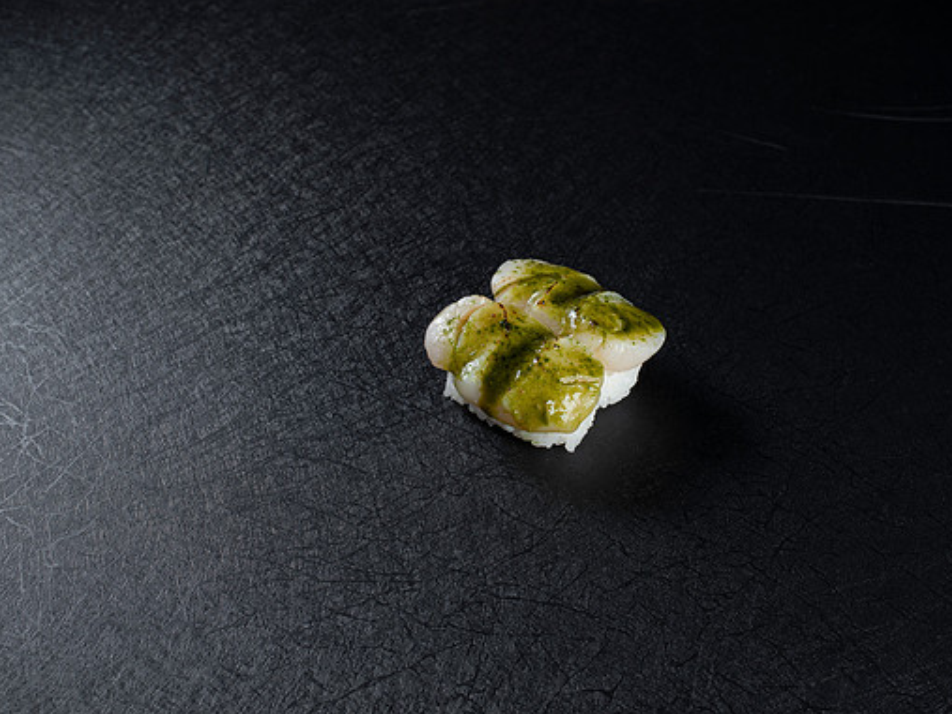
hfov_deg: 34.9
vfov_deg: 26.5
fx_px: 1512
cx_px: 528
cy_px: 358
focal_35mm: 55
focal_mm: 50
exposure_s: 1/200
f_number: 10
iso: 200
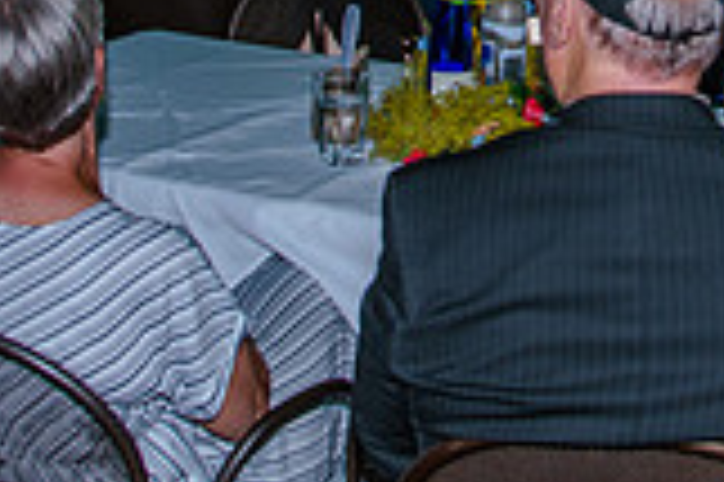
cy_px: -270
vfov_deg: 14.2
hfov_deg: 22.5
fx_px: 1788
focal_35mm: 89
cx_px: 615
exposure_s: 1/1000
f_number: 5.6
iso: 250
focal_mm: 24
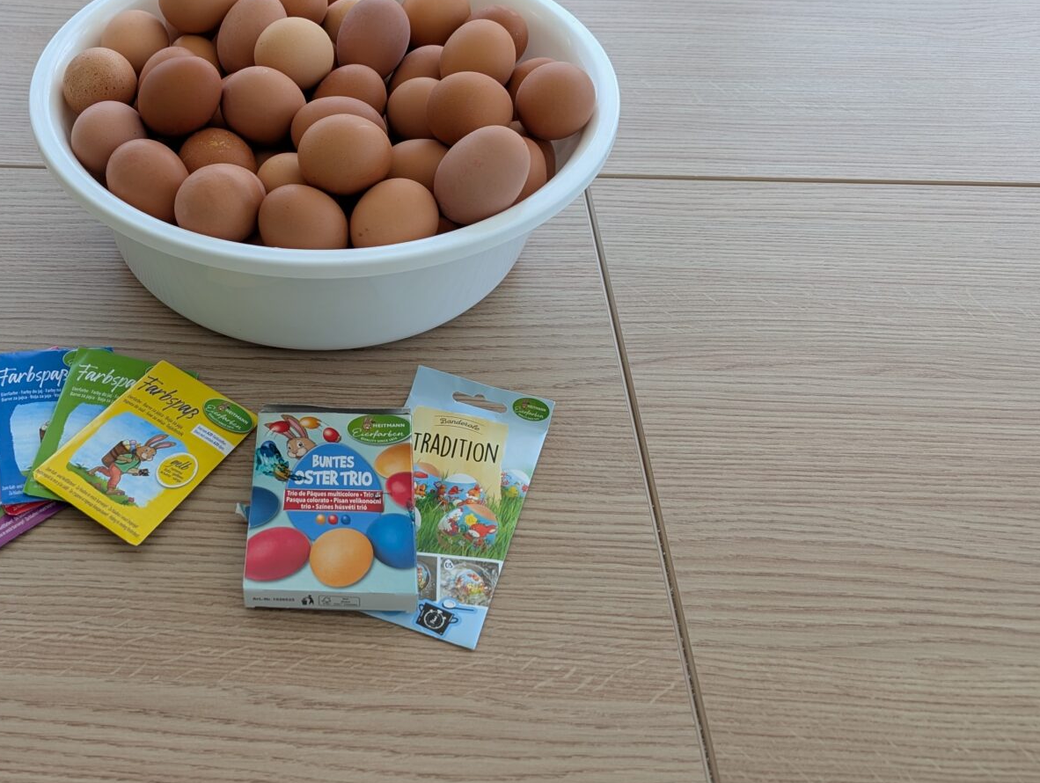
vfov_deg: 36.9
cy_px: 345
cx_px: 227
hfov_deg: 45.7
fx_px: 1173
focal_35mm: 39
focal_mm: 6.9
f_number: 1.68
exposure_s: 1/166
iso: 18
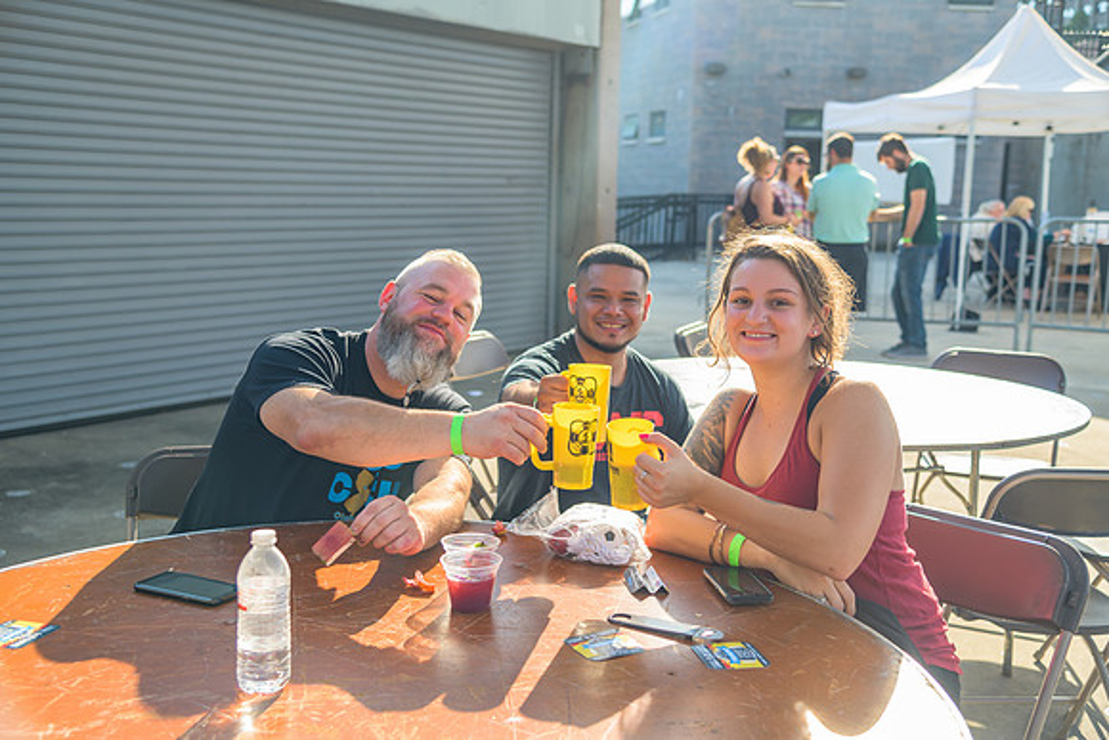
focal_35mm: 40
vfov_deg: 33.4
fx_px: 1232
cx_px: 554
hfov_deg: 48.4
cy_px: 370
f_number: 4
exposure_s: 1/200
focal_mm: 40
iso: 180
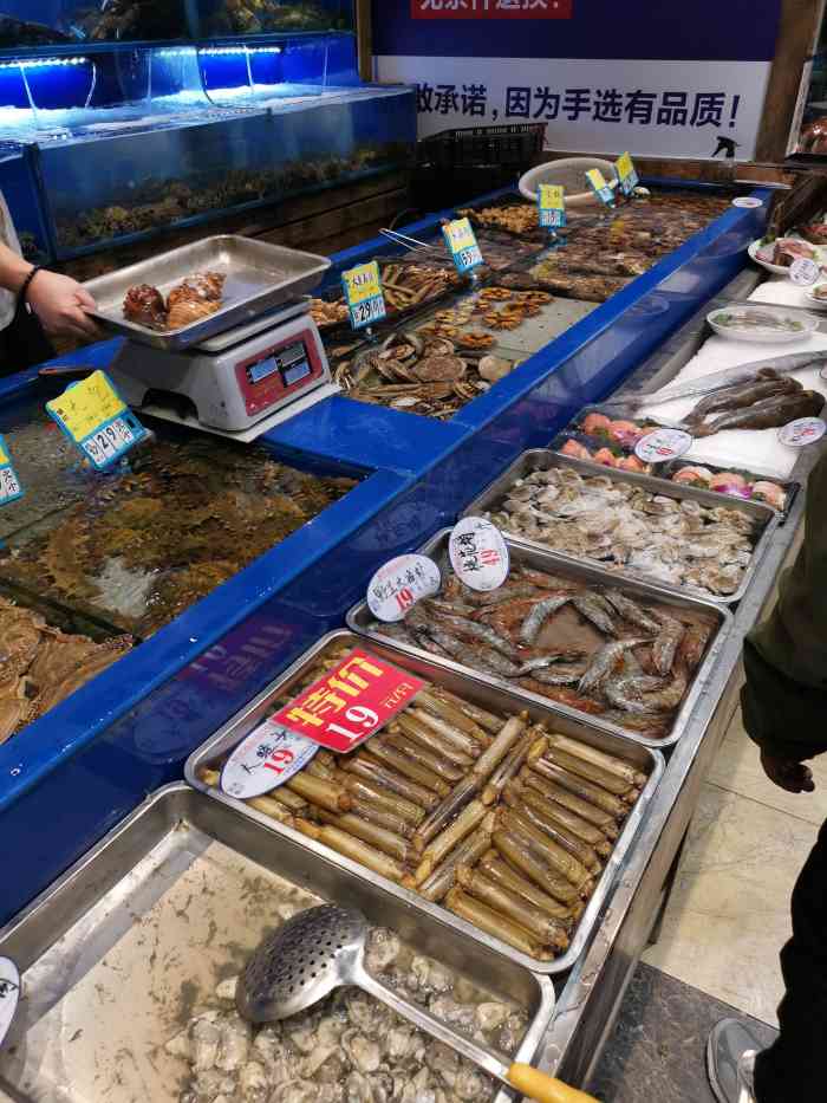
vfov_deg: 65.3
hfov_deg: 51.4
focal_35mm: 27
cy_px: 552
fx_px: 860
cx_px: 414
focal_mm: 5.58
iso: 160
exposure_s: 1/100
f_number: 1.8
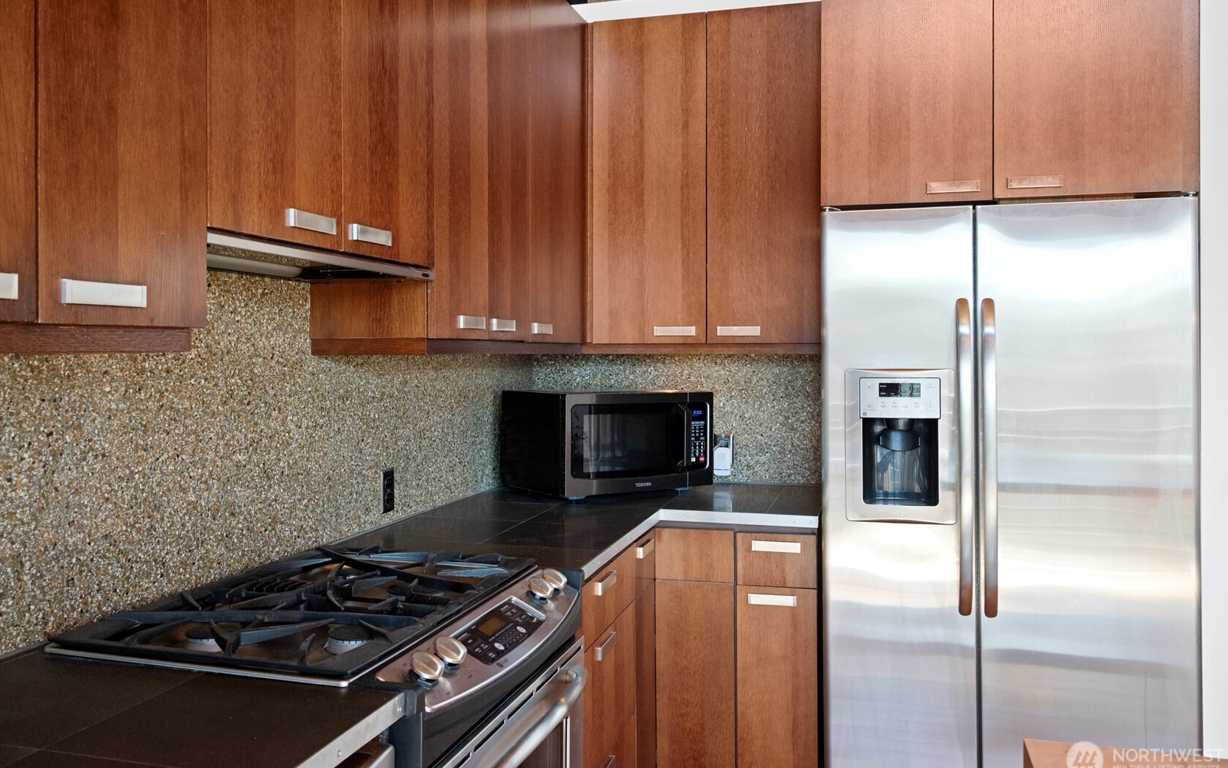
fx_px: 971
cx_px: 622
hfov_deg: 64.6
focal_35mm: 29
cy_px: 371
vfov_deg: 43.2
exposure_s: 1/30
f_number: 8
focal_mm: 28
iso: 800
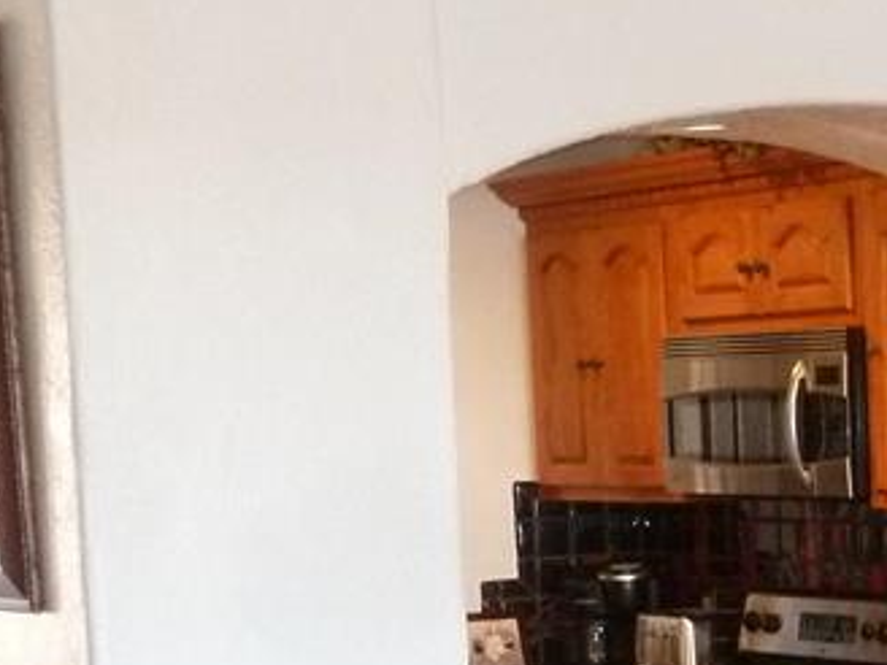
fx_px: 1999
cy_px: 706
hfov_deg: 21.2
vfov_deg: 18.3
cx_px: 1322
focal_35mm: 78
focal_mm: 4.1
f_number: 3.3
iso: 400
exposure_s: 1/30
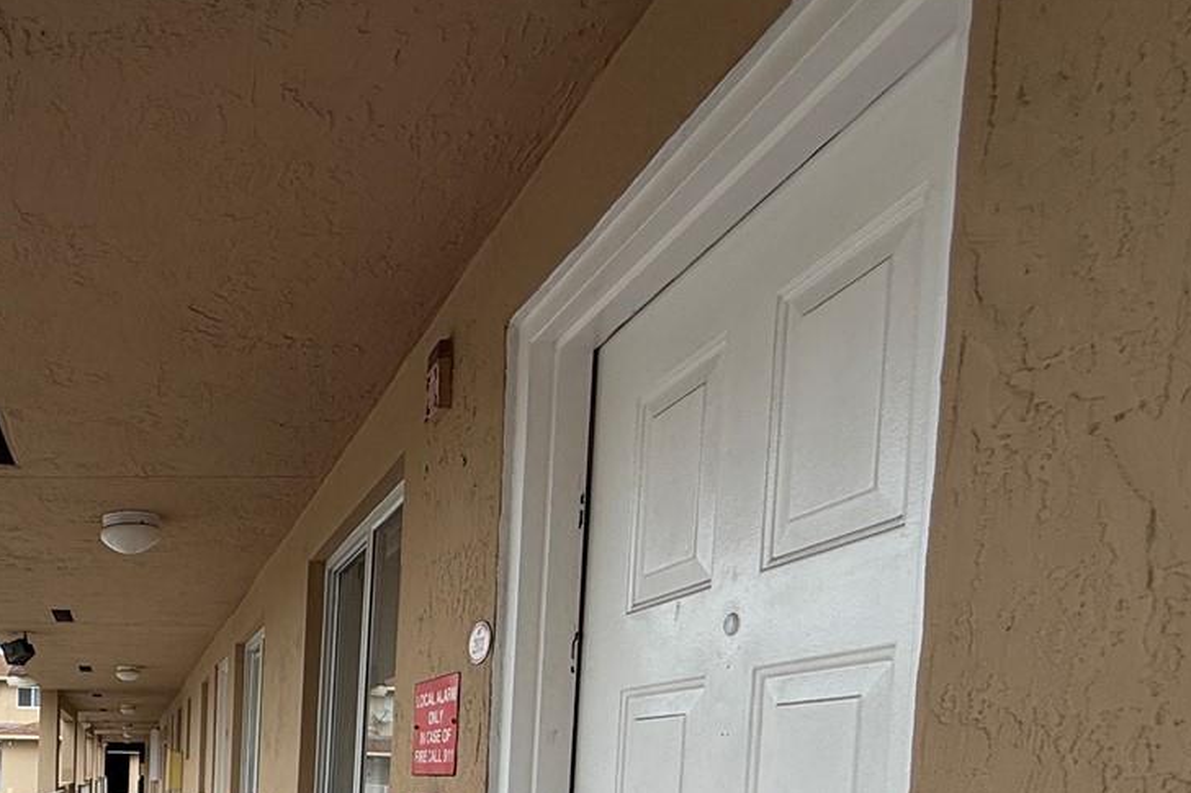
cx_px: 44
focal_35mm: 32
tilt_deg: -2.8
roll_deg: -1.4
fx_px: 1058
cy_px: 827
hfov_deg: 49.7
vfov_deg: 36.2
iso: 40
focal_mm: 2.22
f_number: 2.2
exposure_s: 1/554
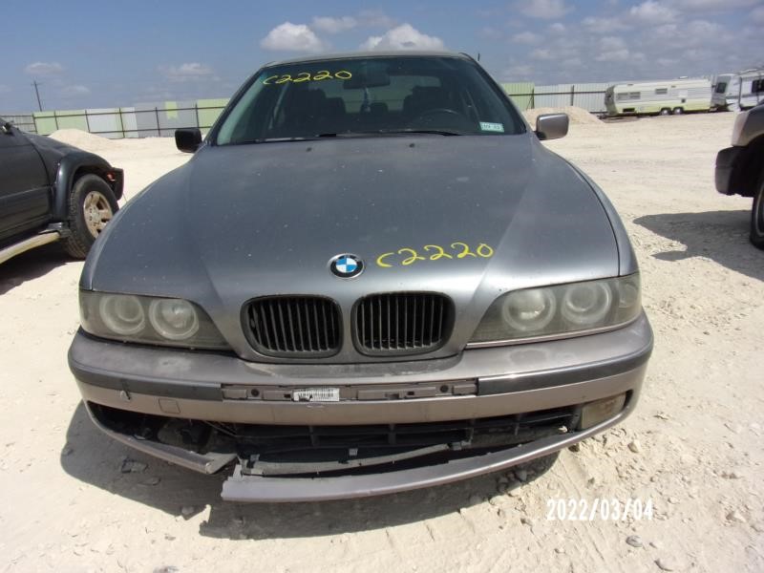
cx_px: 382
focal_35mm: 24
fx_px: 530
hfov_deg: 71.6
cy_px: 286
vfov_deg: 56.8
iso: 80
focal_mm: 4.3
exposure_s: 1/240
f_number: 10.8
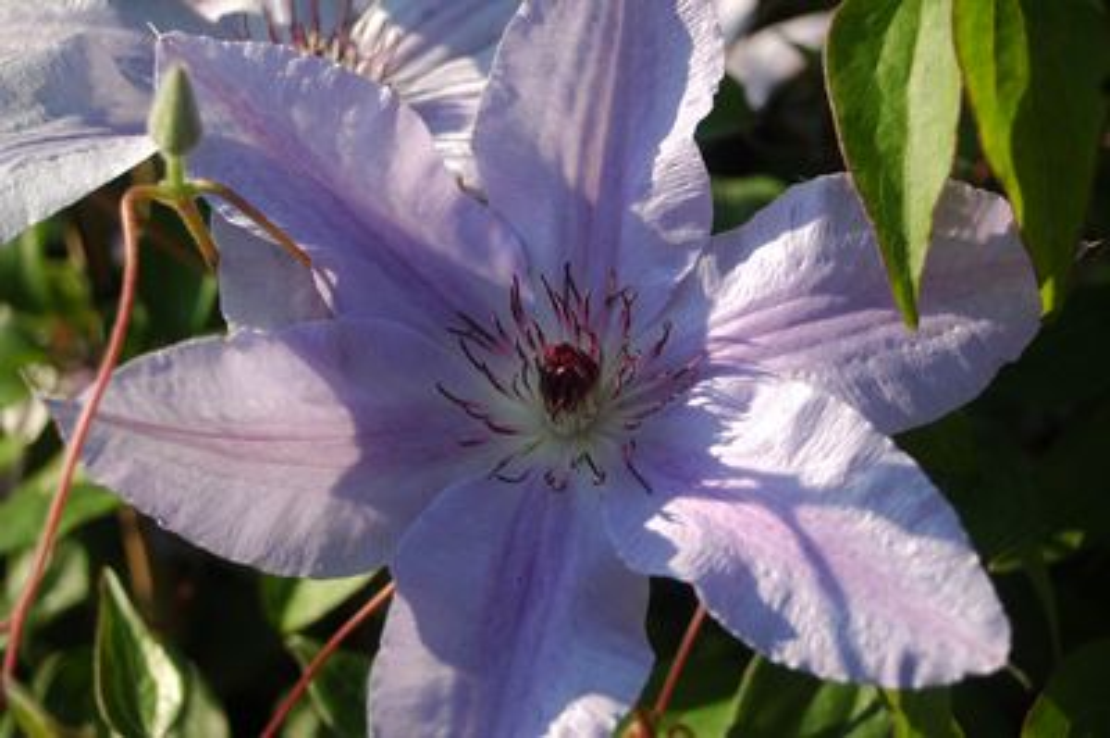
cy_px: 369
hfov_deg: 27.0
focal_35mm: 75
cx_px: 555
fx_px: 2311
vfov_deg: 18.2
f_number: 5.6
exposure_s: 1/500
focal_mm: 50
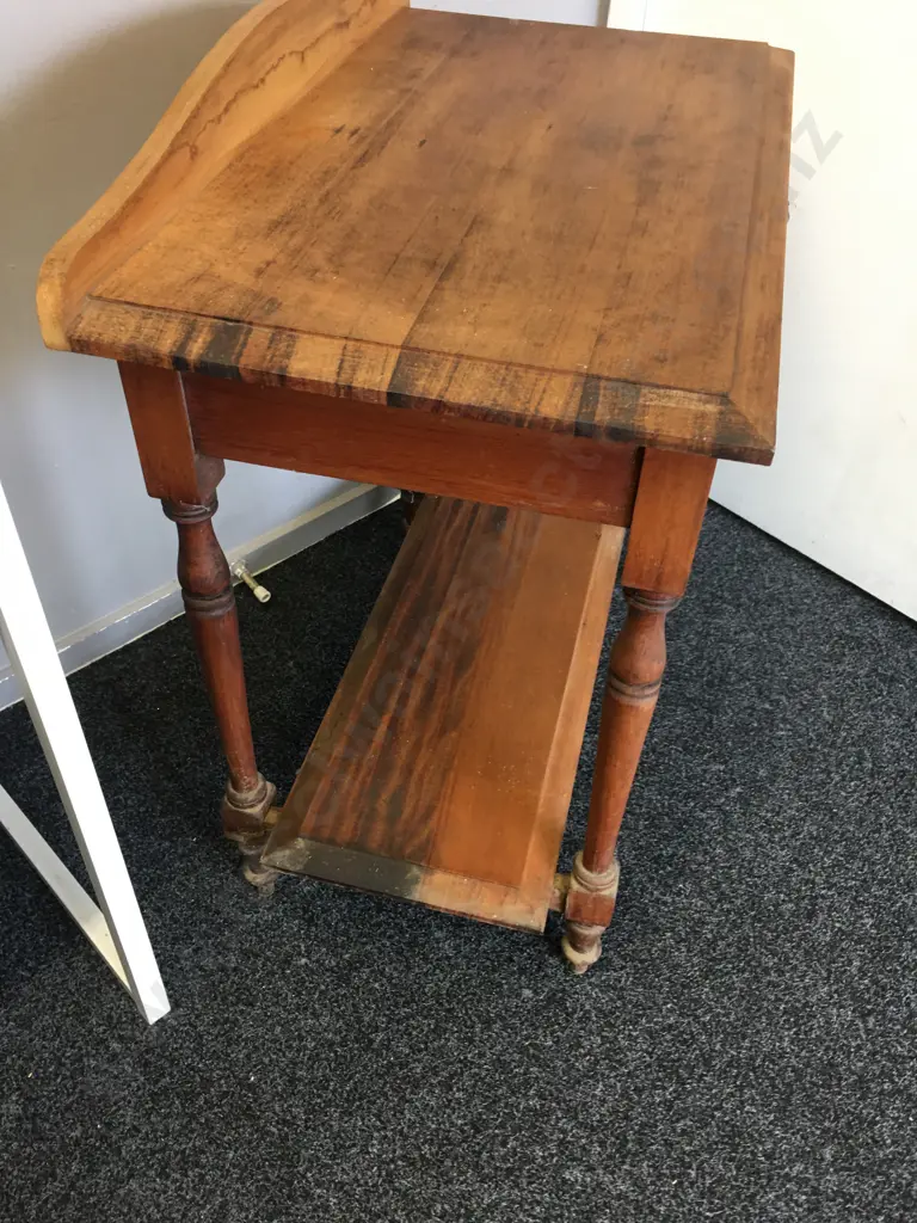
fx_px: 1024
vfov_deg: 61.7
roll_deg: -4.2
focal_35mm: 29
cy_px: 612
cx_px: 458
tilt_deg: -41.0
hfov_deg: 48.2
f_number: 2.2
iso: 50
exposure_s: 1/17
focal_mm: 4.15
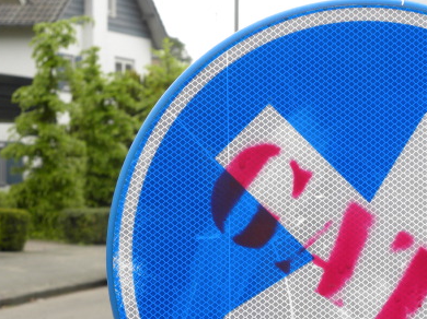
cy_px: 250
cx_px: 321
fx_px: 1923
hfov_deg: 12.6
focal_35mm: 156
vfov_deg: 9.5
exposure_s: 1/104
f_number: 4
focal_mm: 16.9
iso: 64
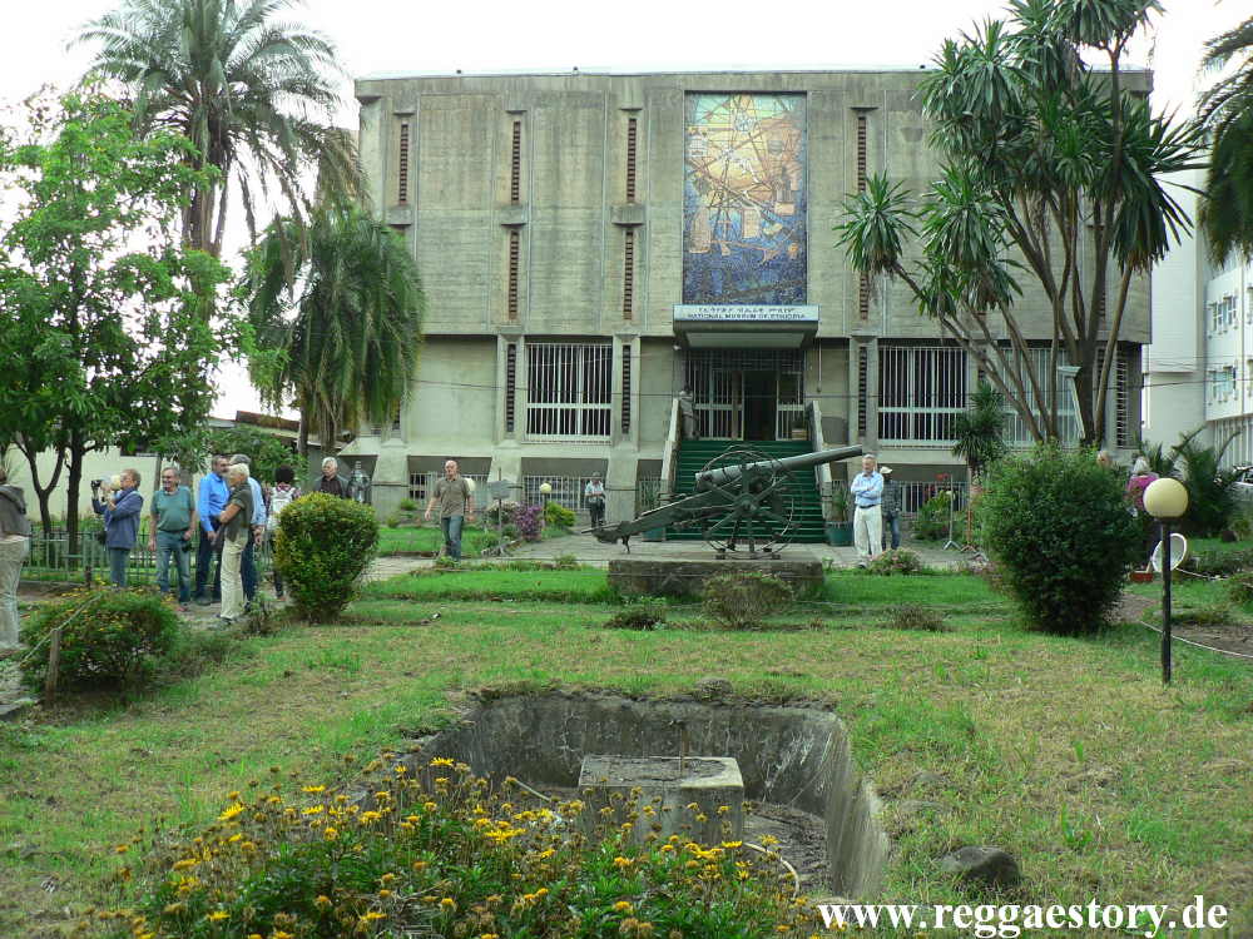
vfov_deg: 40.7
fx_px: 1267
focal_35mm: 35
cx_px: 626
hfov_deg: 52.6
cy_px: 470
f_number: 2.8
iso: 64
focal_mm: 6
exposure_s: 1/100
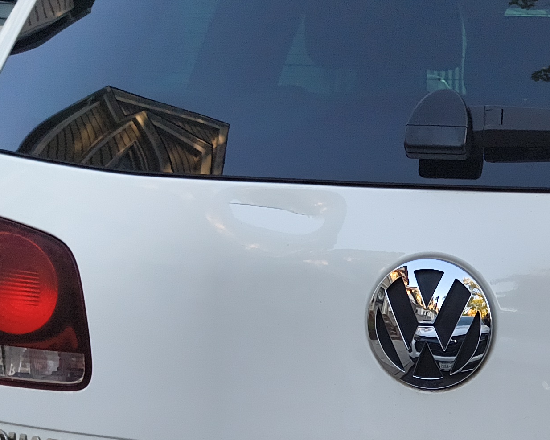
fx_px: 1318
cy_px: 431
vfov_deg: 18.5
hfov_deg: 22.3
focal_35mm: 81
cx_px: 595
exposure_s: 1/123
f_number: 1.7
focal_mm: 4.68
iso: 100
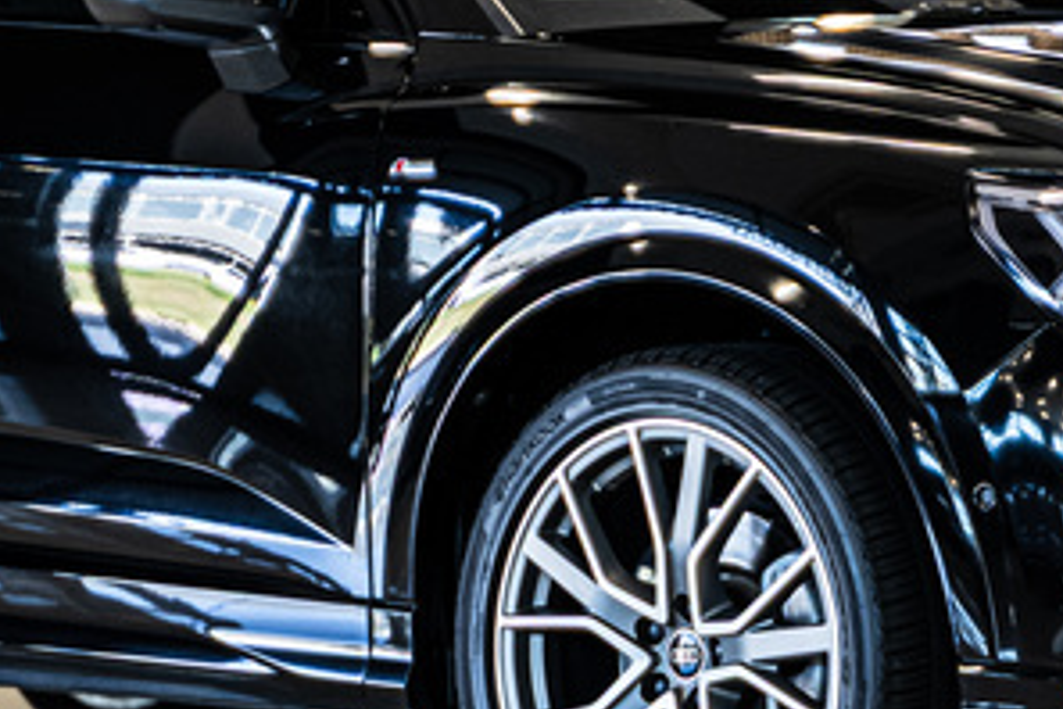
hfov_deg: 8.0
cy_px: 211
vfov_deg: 5.3
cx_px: 481
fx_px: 7618
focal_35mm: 258
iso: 640
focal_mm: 75
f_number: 2.8
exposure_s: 1/160
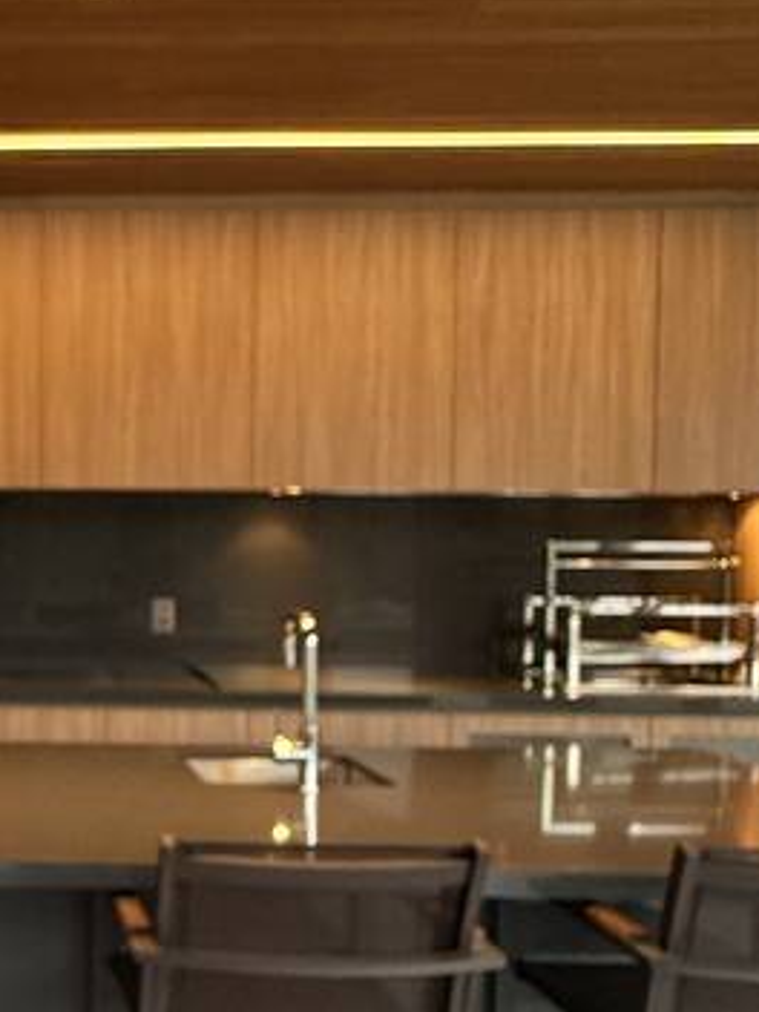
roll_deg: -0.9
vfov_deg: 43.8
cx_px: -58
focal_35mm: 43
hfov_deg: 30.4
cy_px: 566
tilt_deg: -0.7
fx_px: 1257
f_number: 2.2
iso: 125
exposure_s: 1/99
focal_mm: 2.22
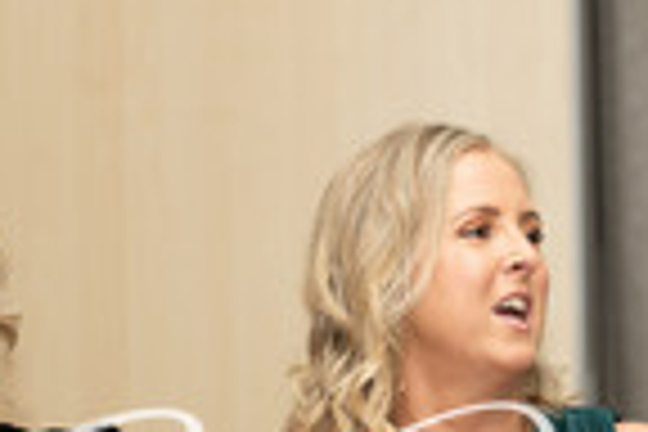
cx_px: 562
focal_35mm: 278
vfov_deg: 4.9
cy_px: 376
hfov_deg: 7.4
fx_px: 5004
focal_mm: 100
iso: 400
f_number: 2.8
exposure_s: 1/200
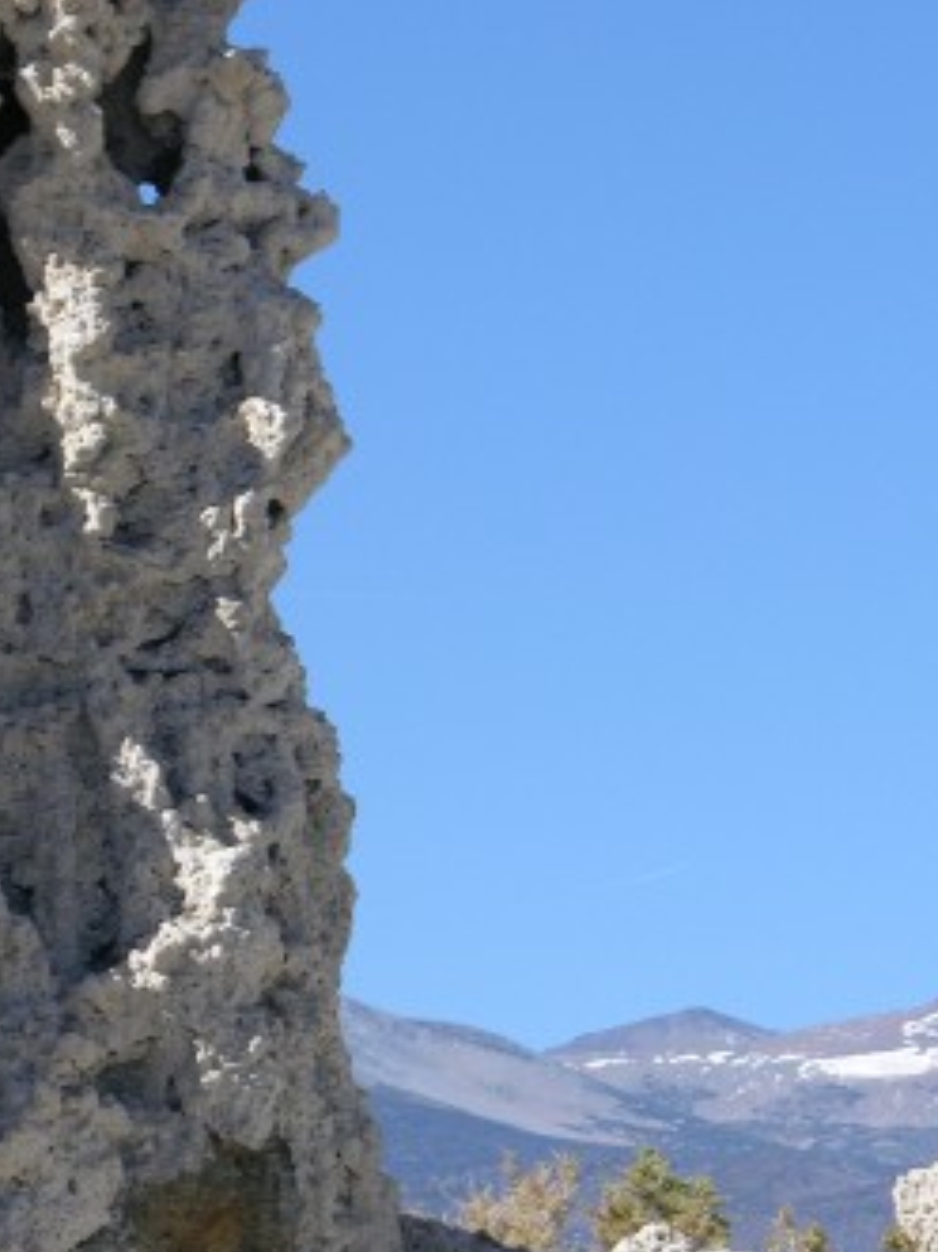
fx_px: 10918
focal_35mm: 302
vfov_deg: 6.5
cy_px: 1207
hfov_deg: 4.9
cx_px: 545
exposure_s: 1/267
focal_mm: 31.9
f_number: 5.4
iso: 50
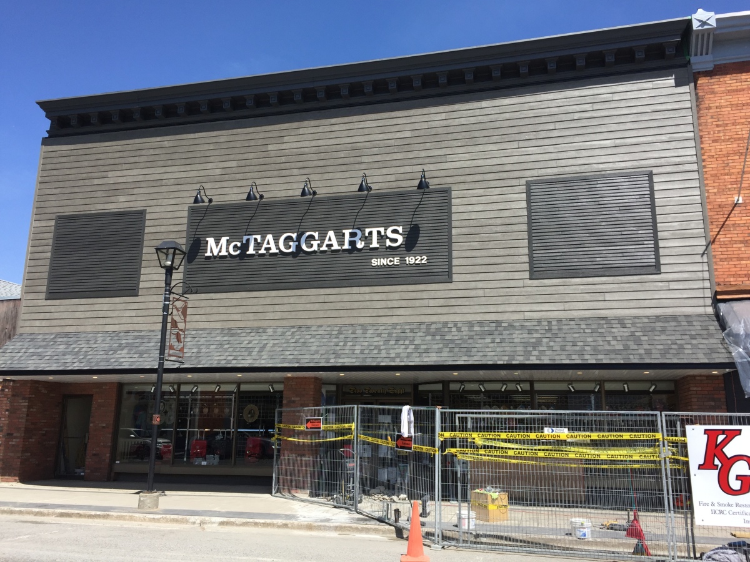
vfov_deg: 48.2
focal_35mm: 29
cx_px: 375
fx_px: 628
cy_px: 281
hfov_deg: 61.7
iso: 32
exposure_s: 1/1464
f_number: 2.2
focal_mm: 4.15
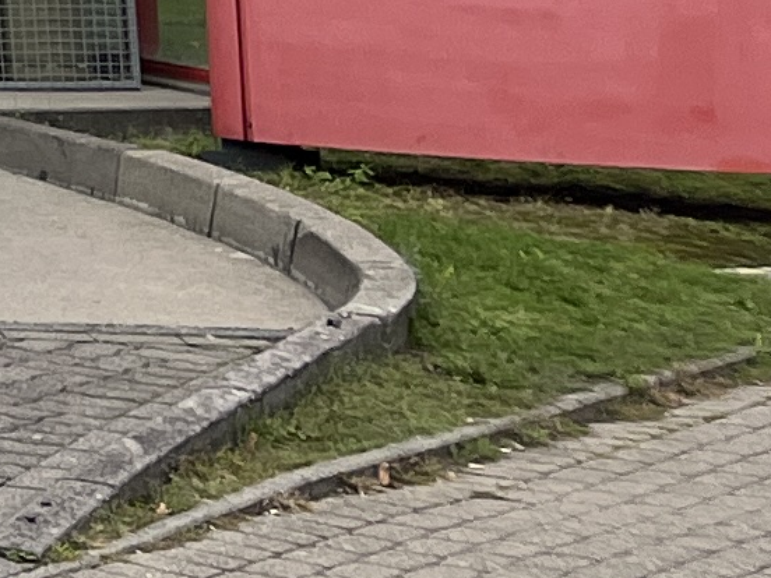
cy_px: -709
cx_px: -1951
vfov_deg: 7.4
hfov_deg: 8.0
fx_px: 4232
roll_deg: +0.3
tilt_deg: +4.8
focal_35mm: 190
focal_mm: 5.1
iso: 50
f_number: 1.6
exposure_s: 1/3215
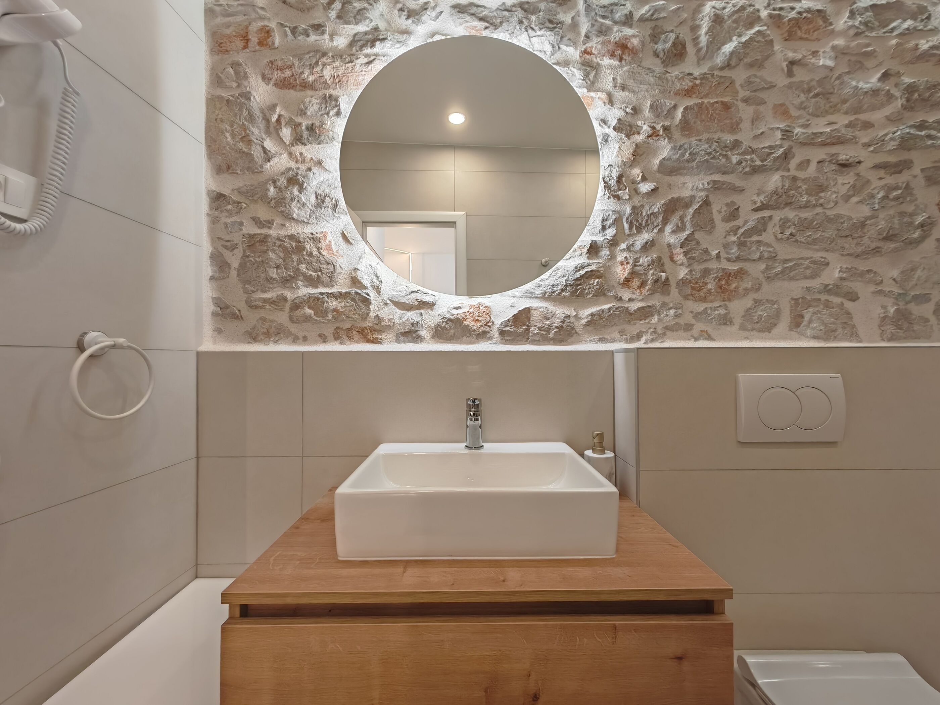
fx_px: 353
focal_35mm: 13
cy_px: 352
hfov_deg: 106.2
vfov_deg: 89.9
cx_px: 470
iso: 292
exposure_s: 1/47.9
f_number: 2
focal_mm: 1.82
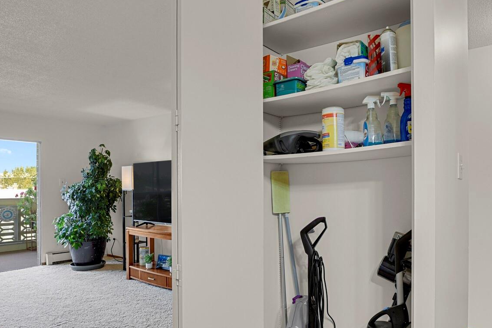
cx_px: 281
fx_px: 328
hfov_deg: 73.3
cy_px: 186
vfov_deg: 52.9
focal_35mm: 24
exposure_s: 1.6
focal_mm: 17
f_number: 8
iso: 250
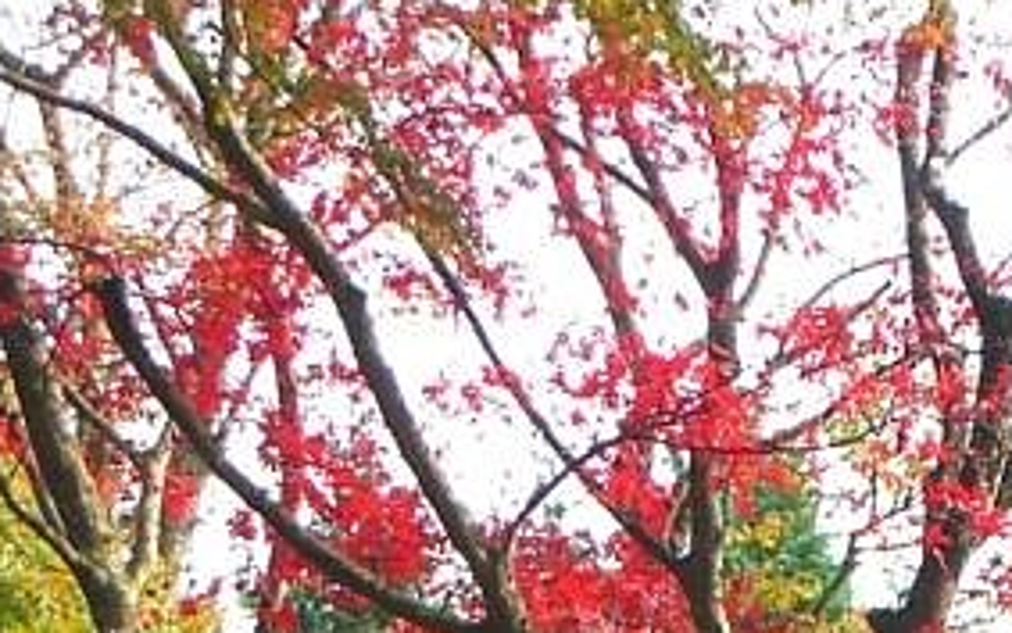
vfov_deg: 5.0
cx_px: 1055
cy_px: 1223
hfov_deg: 8.0
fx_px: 7200
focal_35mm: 261
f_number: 4
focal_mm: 14.2
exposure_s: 1/100
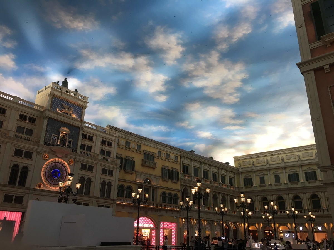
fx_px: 280
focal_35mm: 29
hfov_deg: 61.7
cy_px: 125
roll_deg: -2.6
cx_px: 167
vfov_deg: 48.2
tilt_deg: +21.2
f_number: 2.2
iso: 32
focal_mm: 4.15
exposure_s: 1/33
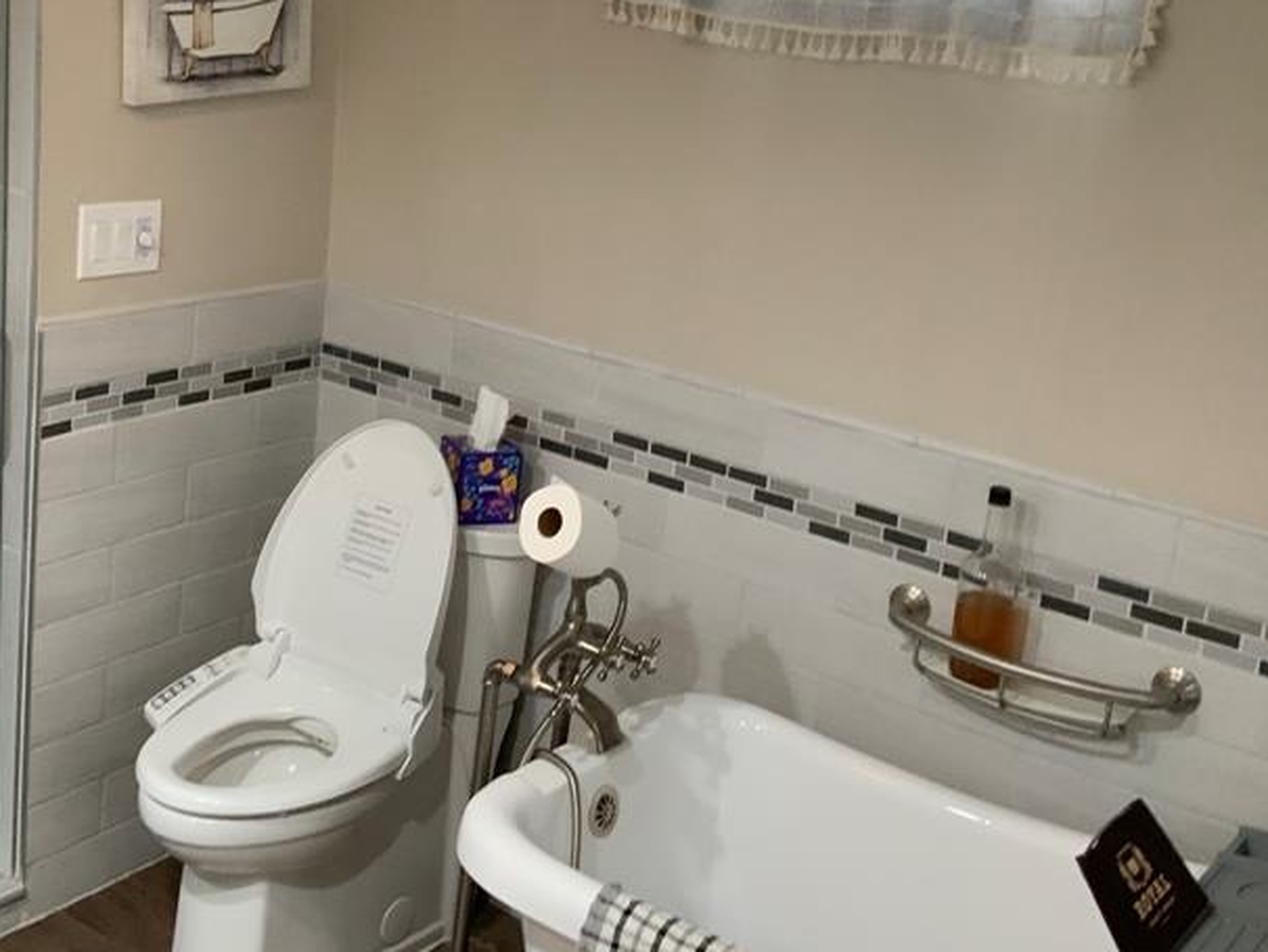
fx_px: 1796
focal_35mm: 49
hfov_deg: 38.8
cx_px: 550
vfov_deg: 29.5
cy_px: 333
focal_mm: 3
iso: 160
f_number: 1.8
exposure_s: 1/60
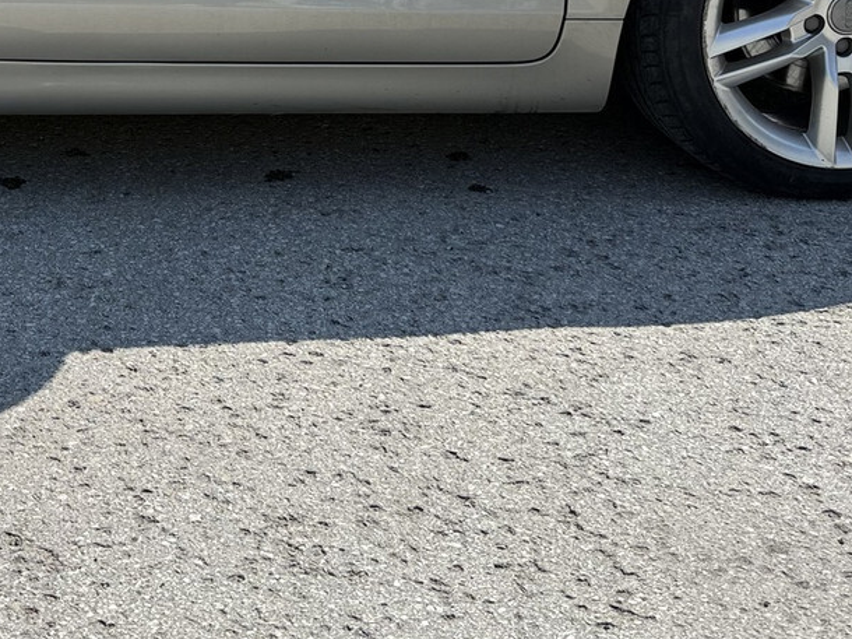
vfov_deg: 22.3
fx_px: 1550
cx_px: 38
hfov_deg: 29.1
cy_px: -8
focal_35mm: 63
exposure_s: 1/4167
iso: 80
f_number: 1.78
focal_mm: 6.76
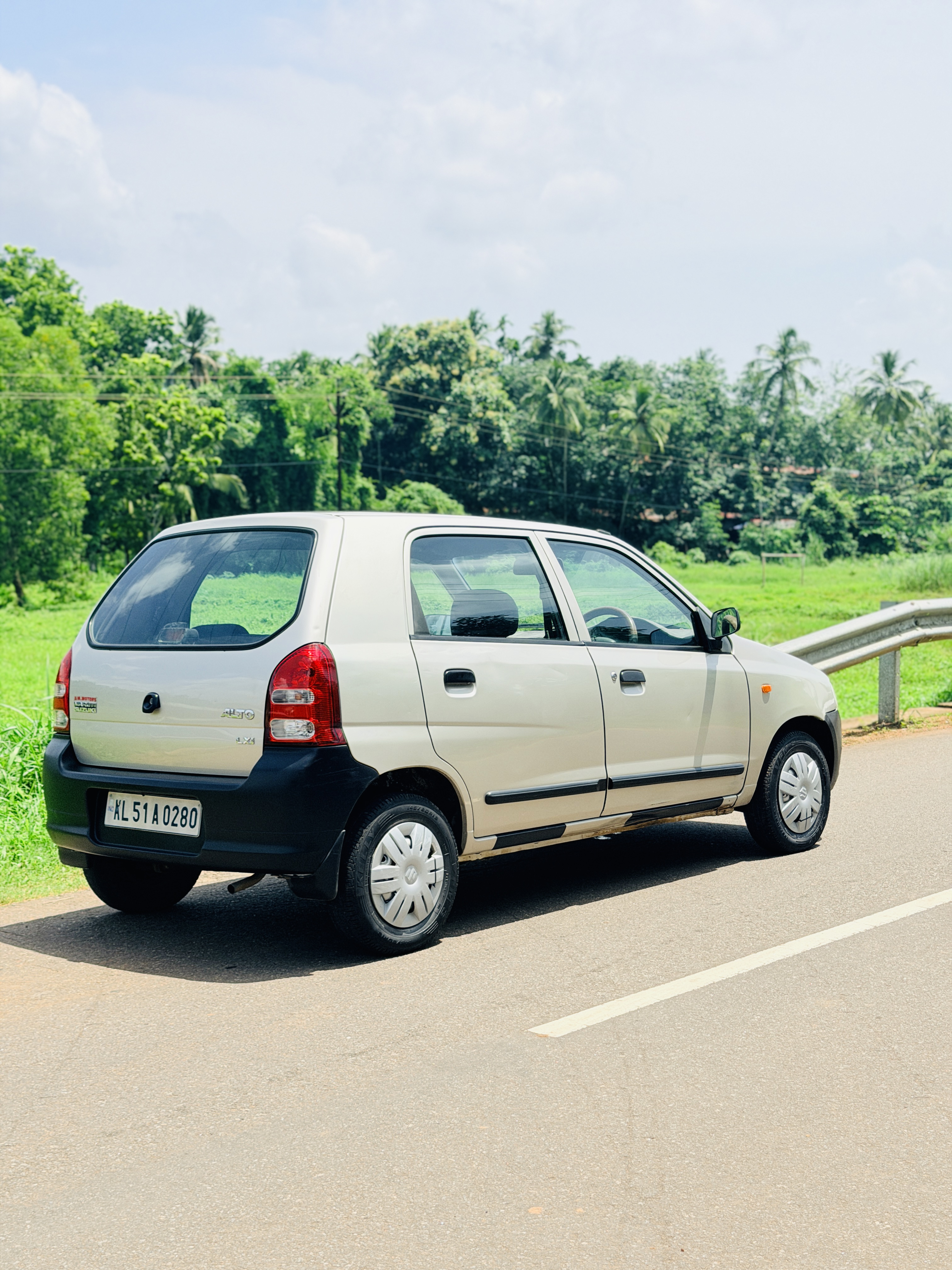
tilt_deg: -2.9
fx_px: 1760
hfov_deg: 30.3
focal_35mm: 48
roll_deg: +0.0
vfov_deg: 39.7
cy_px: 635
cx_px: 476
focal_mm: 6.76
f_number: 1.78
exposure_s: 1/6536
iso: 64
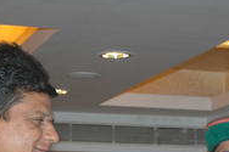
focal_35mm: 168
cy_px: 218
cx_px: 184
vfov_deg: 8.0
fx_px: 1065
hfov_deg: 12.2
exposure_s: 1/60
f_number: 4.2
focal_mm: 35
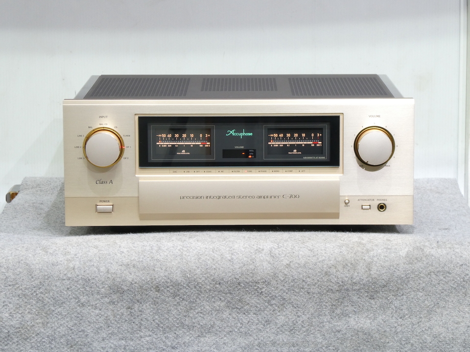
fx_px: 1833
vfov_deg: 11.0
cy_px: 176
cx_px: 235
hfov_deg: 14.6
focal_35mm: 135
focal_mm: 24.2
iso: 200
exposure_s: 1/4
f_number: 5.3
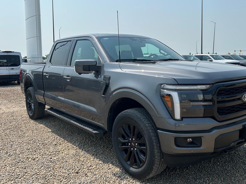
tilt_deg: -3.7
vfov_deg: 44.0
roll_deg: +2.6
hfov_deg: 56.8
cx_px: 130
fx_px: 227
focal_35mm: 32
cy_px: 76
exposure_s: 1/7463
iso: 50
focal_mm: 5.7
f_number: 1.5
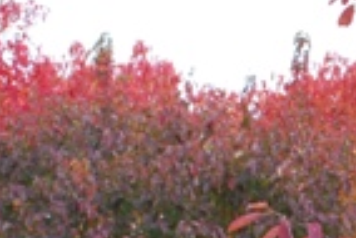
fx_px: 2273
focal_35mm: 230
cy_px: 306
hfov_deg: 8.8
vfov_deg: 6.0
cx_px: 448
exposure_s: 1/100
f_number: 9
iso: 200
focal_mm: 29
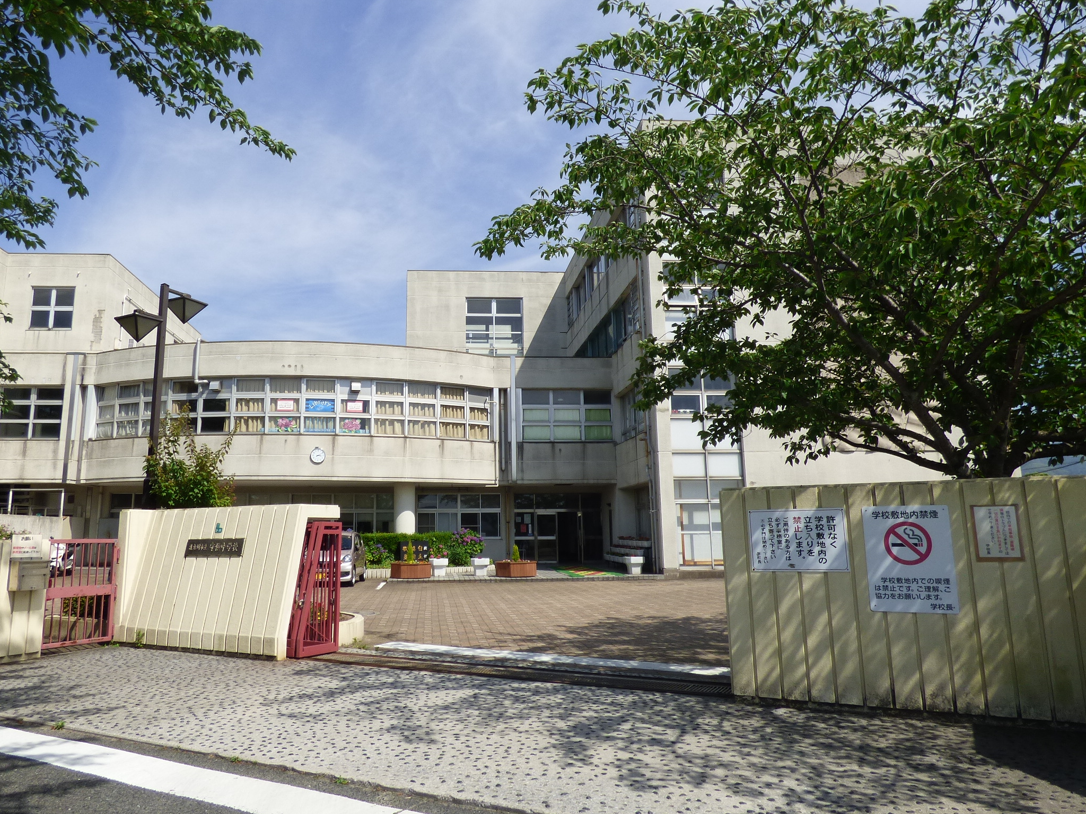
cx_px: 472
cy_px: 378
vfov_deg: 54.8
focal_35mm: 25
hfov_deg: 69.1
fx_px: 784
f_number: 3.2
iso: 100
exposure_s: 1/1600
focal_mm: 3.58
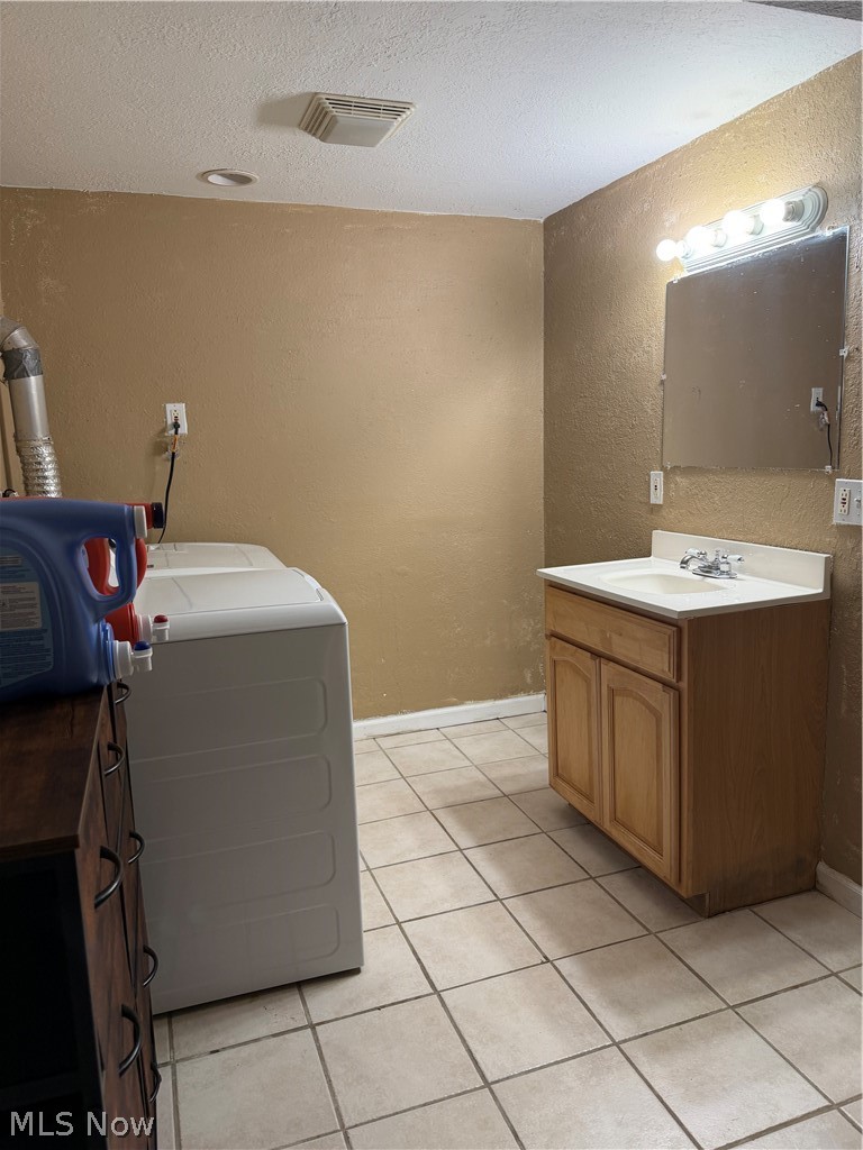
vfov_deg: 71.6
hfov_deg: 56.8
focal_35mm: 24
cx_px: 432
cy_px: 575
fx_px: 798
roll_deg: -0.5
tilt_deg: -10.3
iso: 100
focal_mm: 6.76
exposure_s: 1/60
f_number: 1.78
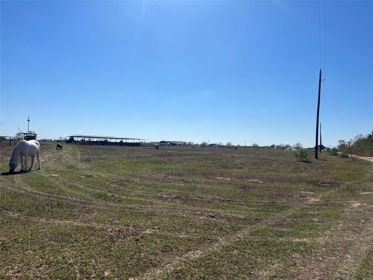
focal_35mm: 26
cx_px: 186
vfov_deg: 53.1
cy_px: 140
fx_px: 280
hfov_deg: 67.3
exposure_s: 1/9091
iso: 50
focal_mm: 5.1
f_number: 1.6
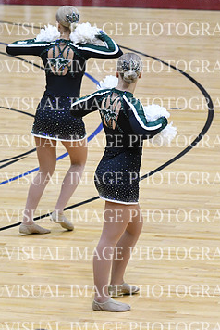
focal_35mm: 249
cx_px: 124
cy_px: 160
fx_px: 2278
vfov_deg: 8.3
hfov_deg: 5.5
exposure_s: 1/400
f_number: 2.8
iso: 3200
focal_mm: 102
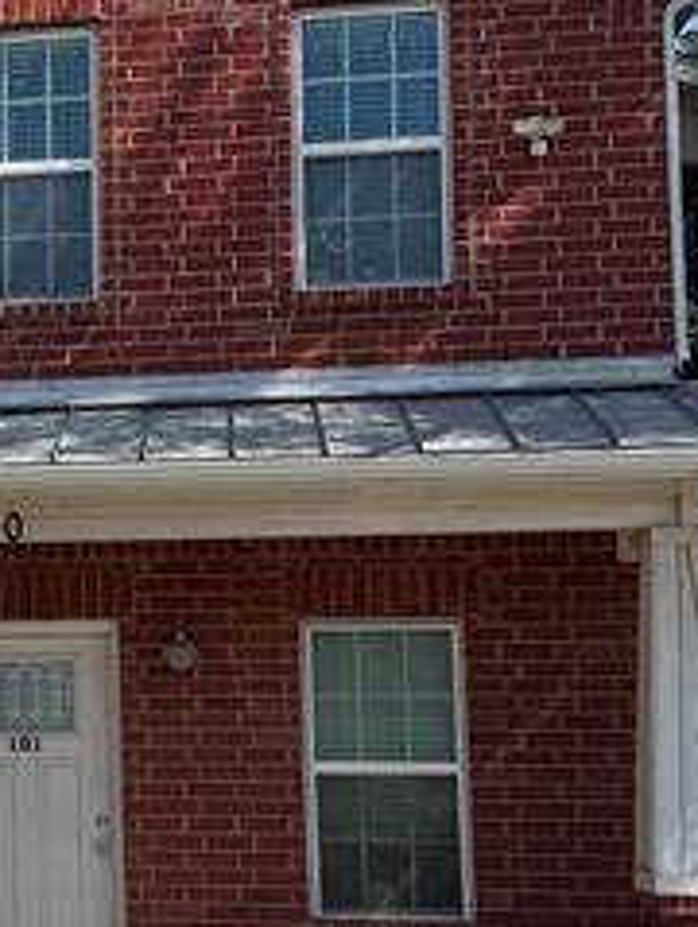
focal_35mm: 77
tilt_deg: +6.7
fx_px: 2065
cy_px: 527
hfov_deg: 18.2
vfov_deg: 25.3
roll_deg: +1.4
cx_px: -143
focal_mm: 6.76
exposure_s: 1/4950
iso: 80
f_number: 1.78
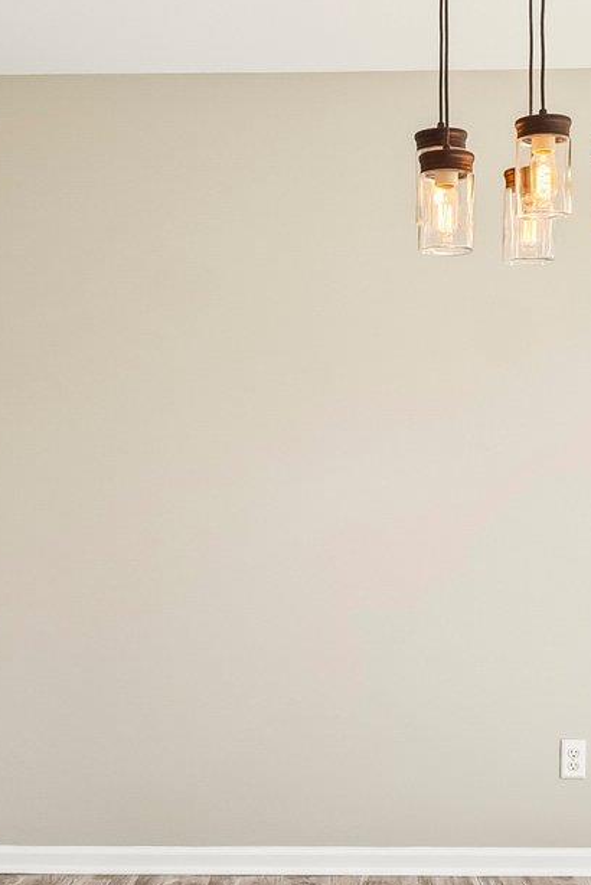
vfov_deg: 39.5
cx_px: 347
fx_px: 1230
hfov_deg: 27.0
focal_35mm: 50
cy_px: 492
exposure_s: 1/40
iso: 100
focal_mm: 10
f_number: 8
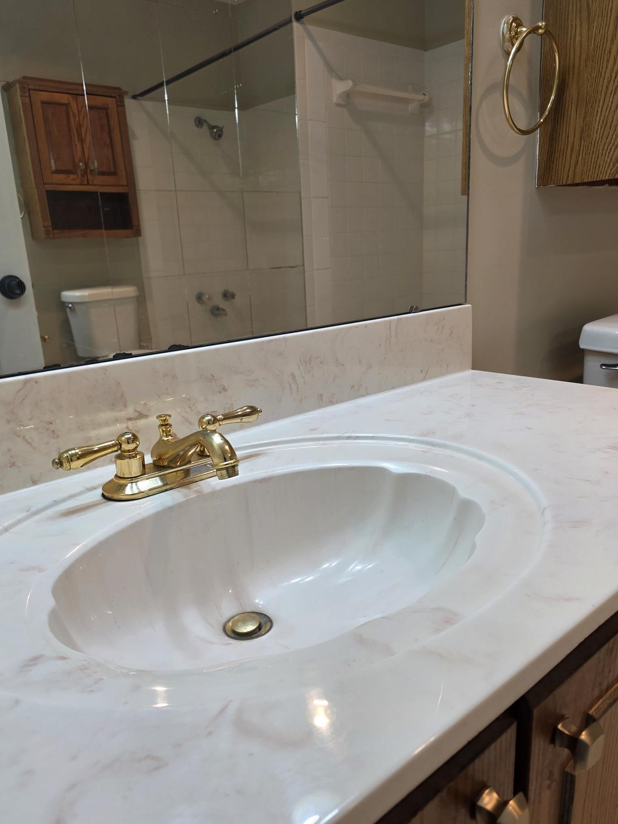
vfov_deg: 67.2
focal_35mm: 26
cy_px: 438
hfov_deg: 53.1
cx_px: 298
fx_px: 619
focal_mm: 6.3
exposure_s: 1/120
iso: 64
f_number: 1.7
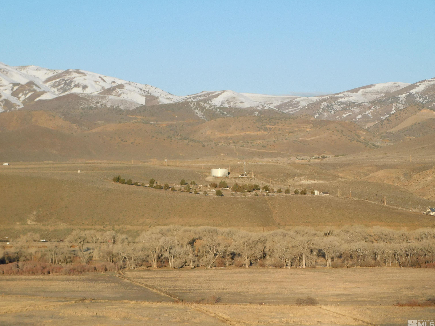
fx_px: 1458
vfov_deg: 12.8
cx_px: 216
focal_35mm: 116
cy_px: 164
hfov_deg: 17.0
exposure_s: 1/640
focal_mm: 20.3
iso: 125
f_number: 4.8
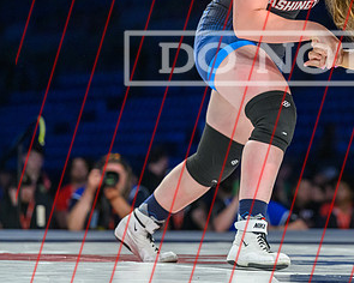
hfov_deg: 7.8
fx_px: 2598
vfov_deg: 6.2
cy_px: 60
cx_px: 325
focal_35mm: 248
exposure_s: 1/800
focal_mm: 115
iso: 2000
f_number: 2.8
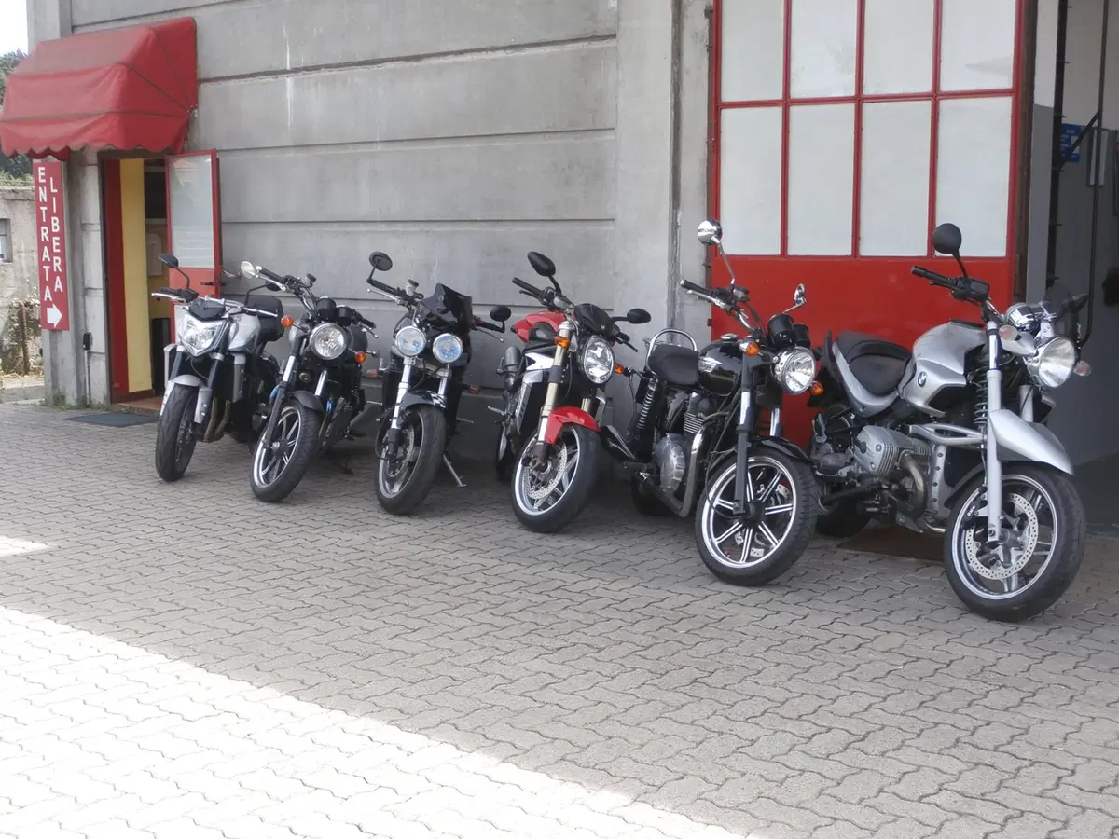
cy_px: 420
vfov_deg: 30.9
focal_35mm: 47
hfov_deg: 40.4
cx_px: 560
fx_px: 1519
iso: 100
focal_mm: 8.29
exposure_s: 1/160
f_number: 4.2
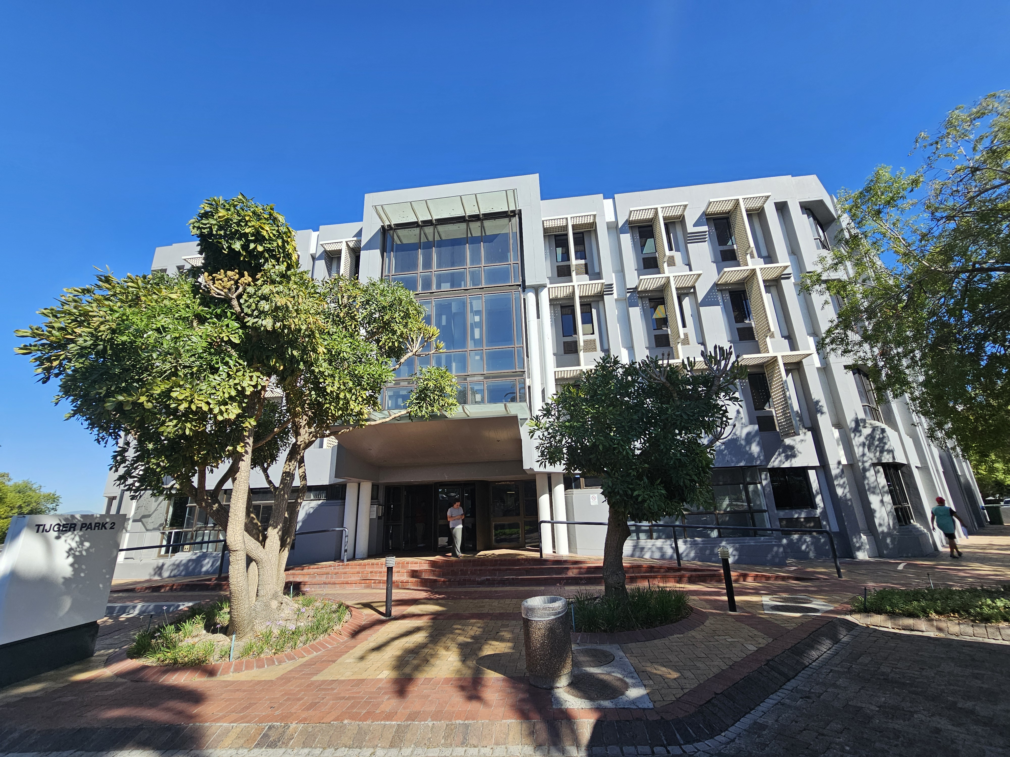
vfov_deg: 89.9
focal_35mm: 13
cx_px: 505
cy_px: 378
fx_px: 379
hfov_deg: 106.2
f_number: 2.2
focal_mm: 2.2
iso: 50
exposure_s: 1/1339
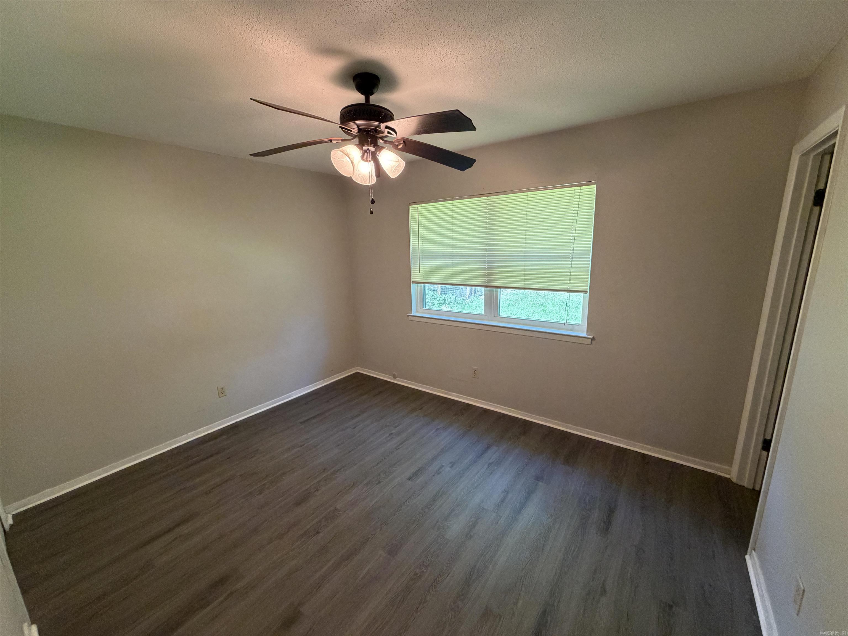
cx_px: 424
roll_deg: +1.4
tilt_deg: -12.5
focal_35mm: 14
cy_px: 318
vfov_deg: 85.7
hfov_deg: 102.1
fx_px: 343
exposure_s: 1/60
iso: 400
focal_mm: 2.22
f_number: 2.2
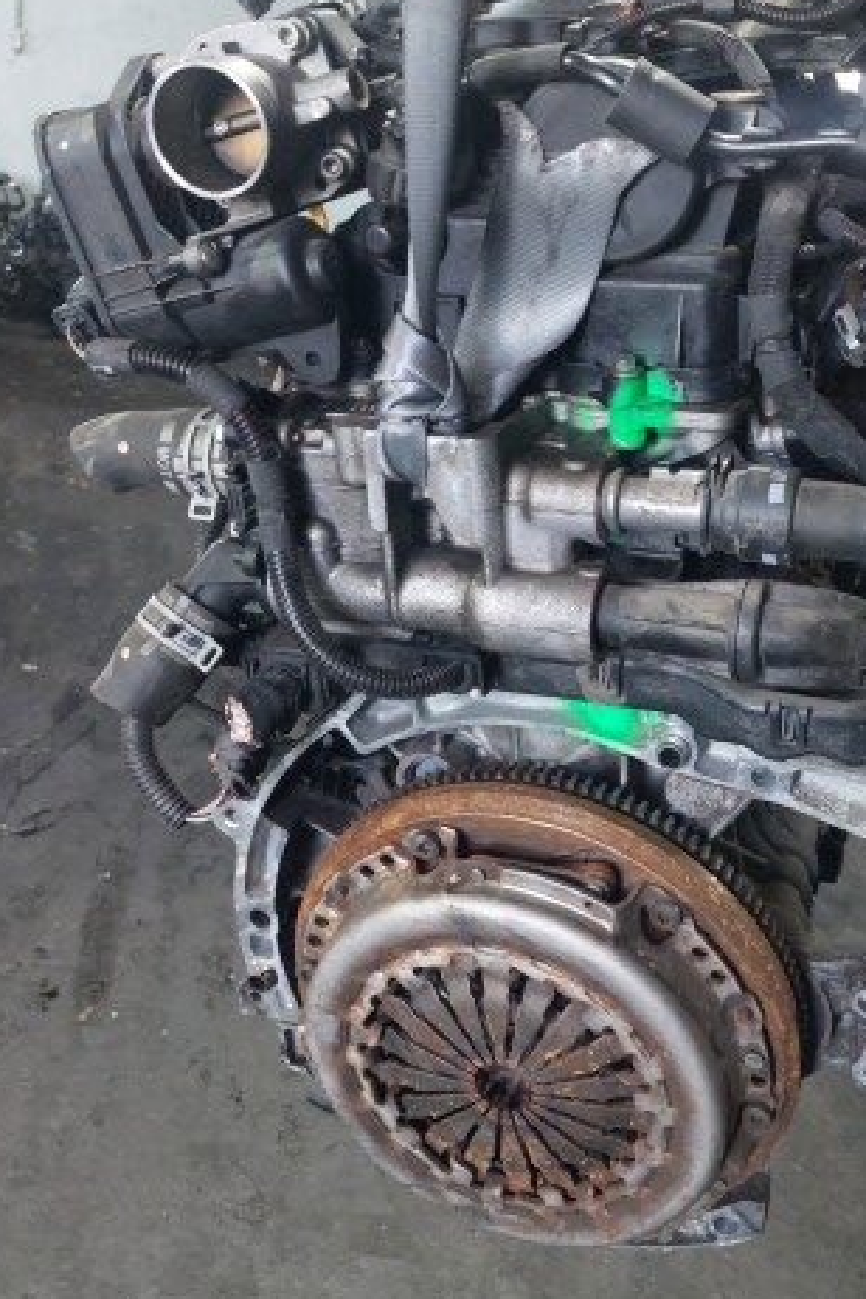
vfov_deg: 52.7
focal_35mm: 36
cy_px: 503
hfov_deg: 36.3
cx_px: 613
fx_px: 1299
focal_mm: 5.23
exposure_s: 1/33
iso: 400
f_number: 1.8
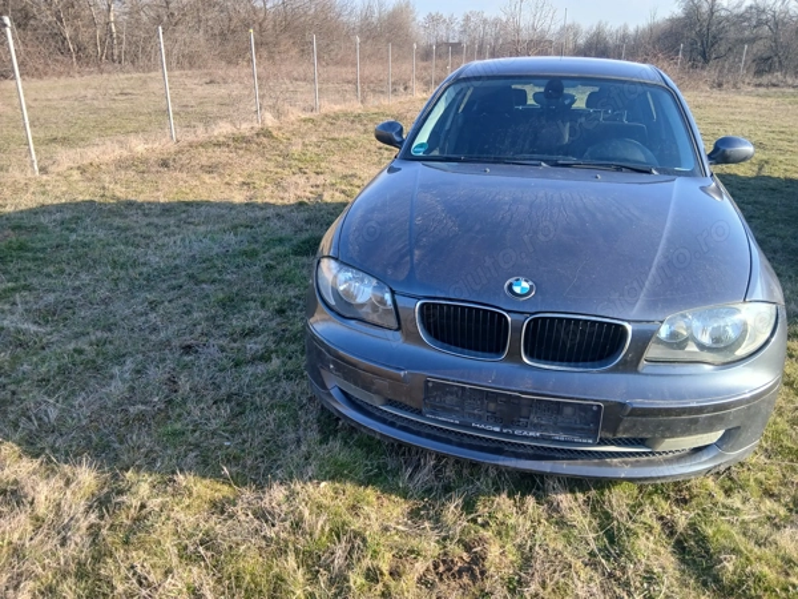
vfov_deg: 53.1
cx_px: 399
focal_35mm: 26
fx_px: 599
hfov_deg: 67.3
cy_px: 300
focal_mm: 3.98
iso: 20
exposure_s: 1/104
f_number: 1.8
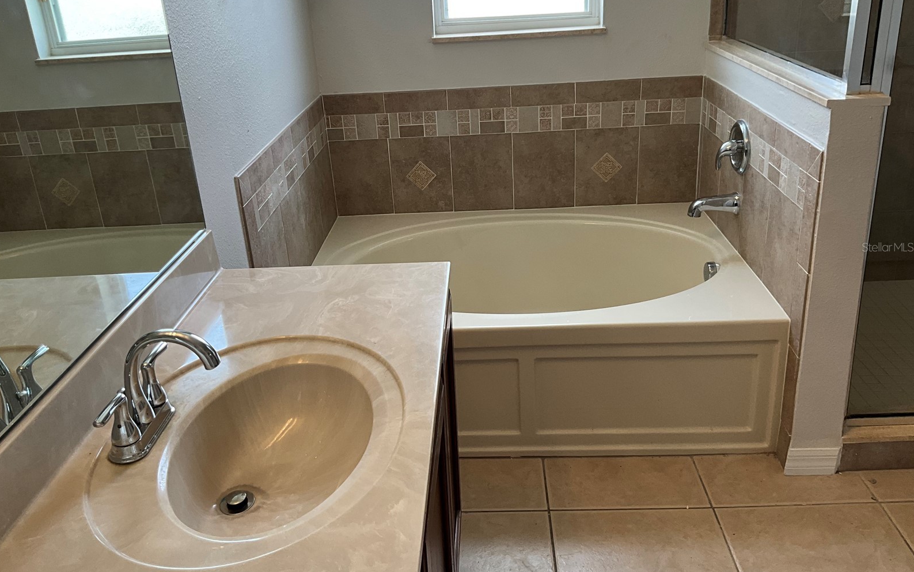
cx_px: 456
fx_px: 772
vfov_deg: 40.5
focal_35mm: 31
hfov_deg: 61.2
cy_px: 247
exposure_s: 1/120
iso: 50
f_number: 1.8
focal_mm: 3
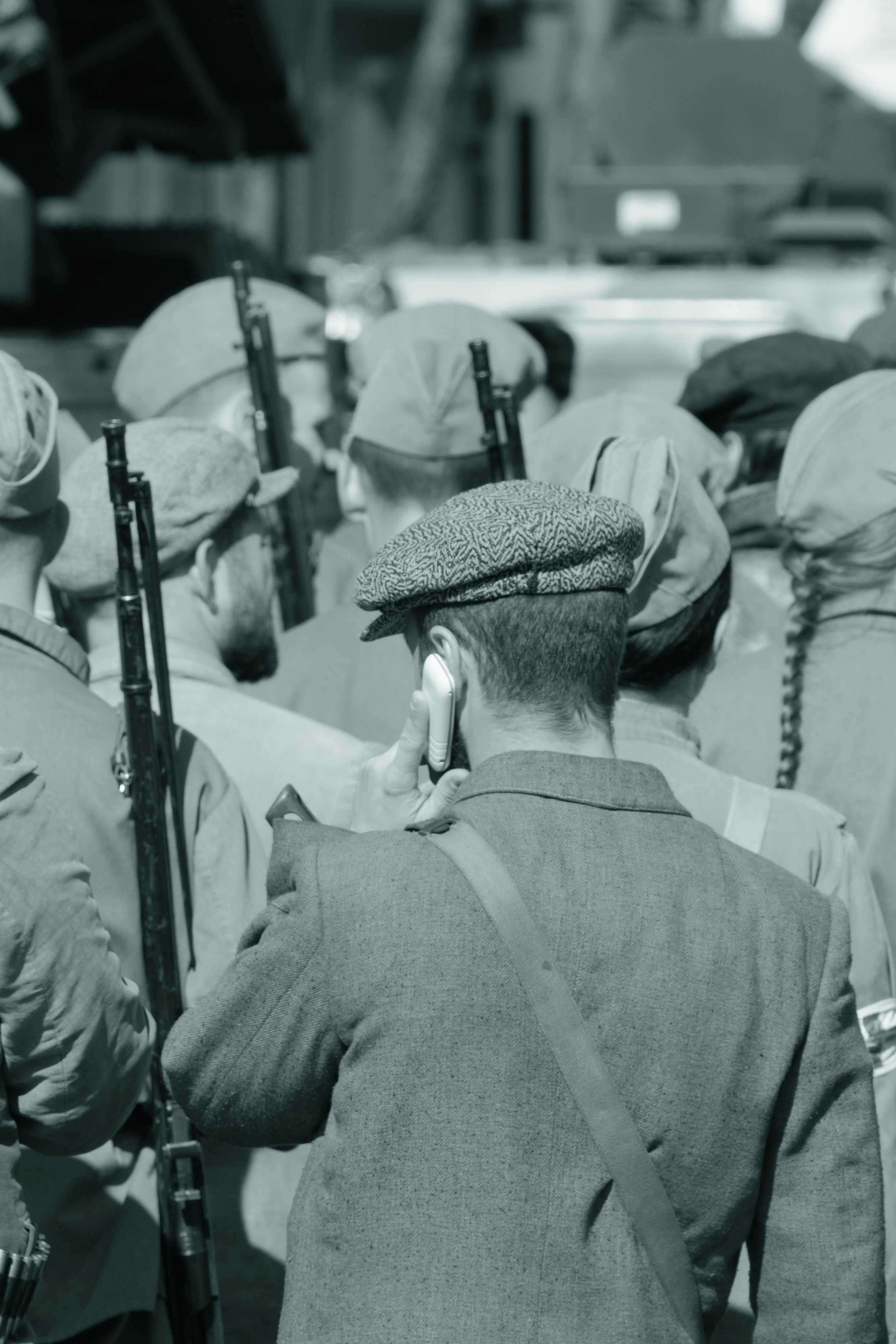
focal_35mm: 459
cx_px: 448
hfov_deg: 3.0
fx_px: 17135
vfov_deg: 4.5
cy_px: 678
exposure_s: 1/250
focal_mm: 300
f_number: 13
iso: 400
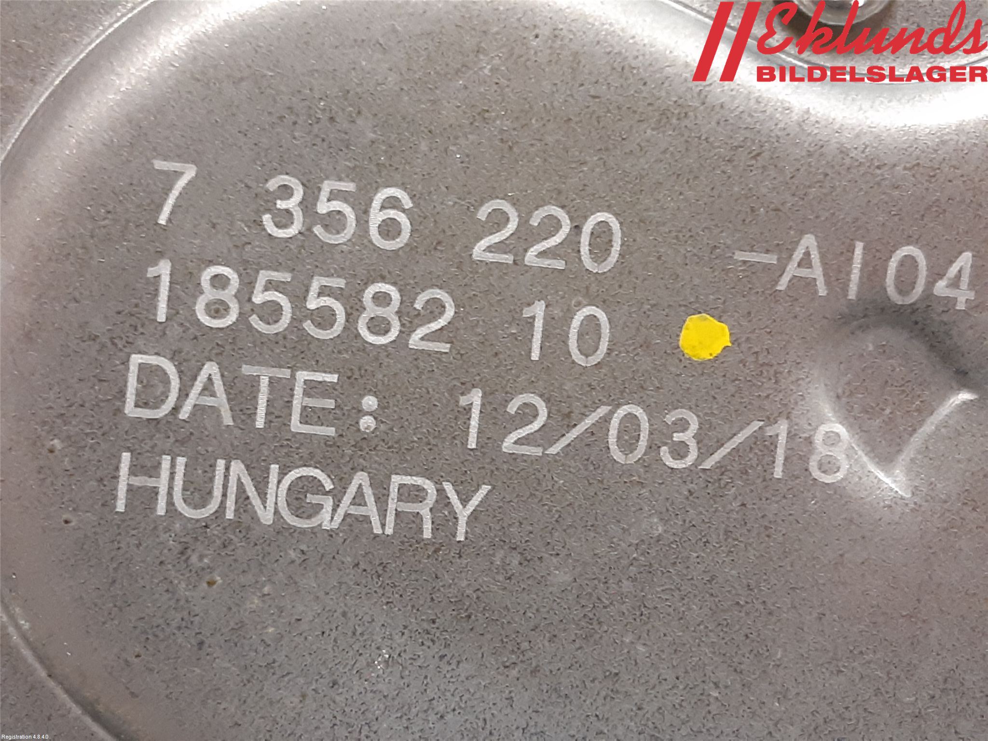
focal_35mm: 26
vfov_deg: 53.1
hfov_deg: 67.3
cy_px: 370
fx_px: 742
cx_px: 494
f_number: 1.7
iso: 200
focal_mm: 3.93
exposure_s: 1/33
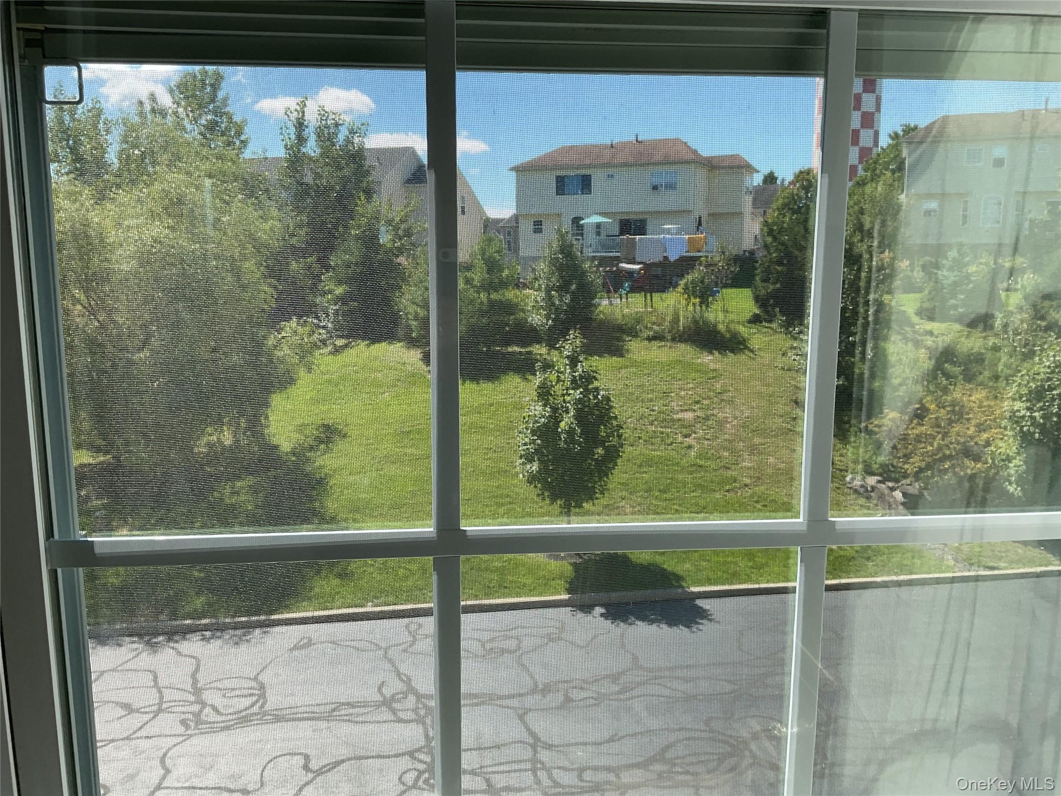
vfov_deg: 48.2
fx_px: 889
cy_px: 398
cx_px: 530
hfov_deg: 61.7
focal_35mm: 29
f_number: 1.8
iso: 16
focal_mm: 3
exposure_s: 1/666
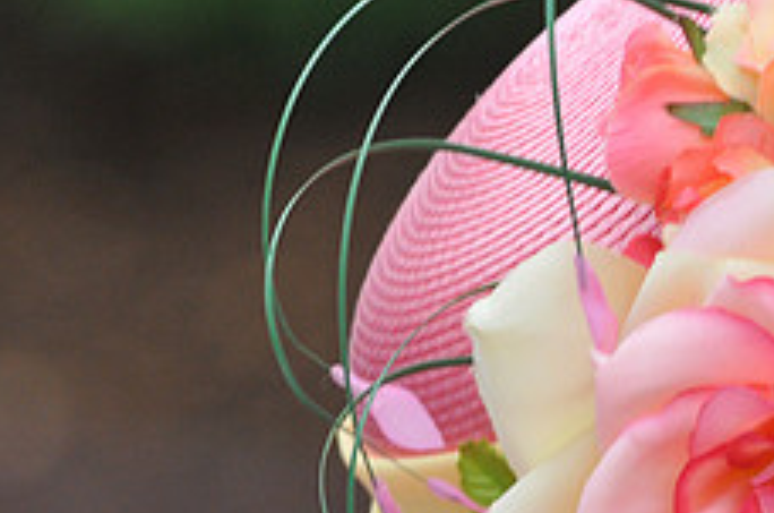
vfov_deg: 1.2
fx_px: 24609
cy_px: 515
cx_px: 815
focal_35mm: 1147
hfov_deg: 1.8
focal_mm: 300
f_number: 9
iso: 800
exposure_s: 1/800
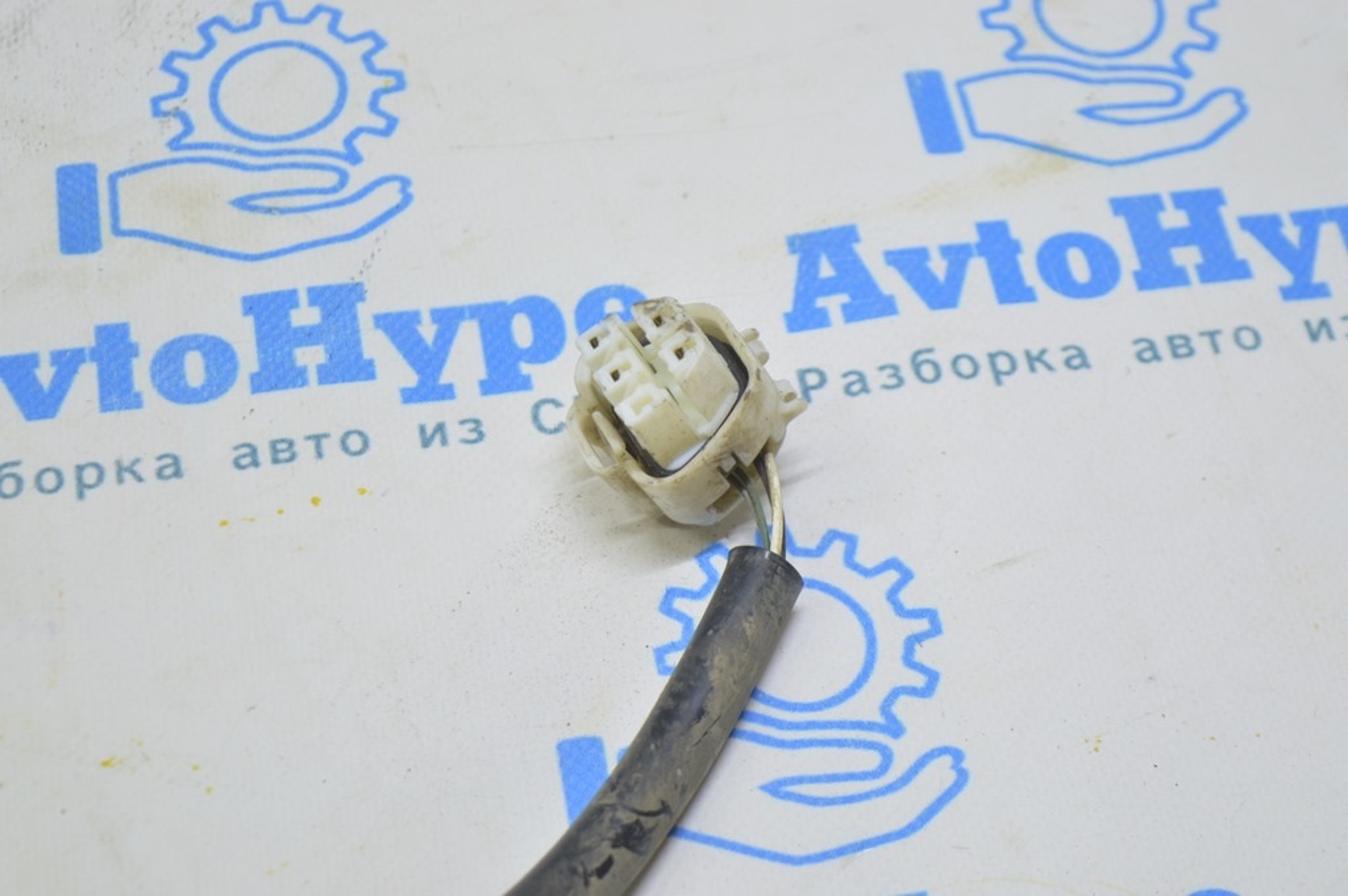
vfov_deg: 17.5
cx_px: 674
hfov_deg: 26.0
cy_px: 448
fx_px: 2918
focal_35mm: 78
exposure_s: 1/20
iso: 400
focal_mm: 52
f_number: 5.6
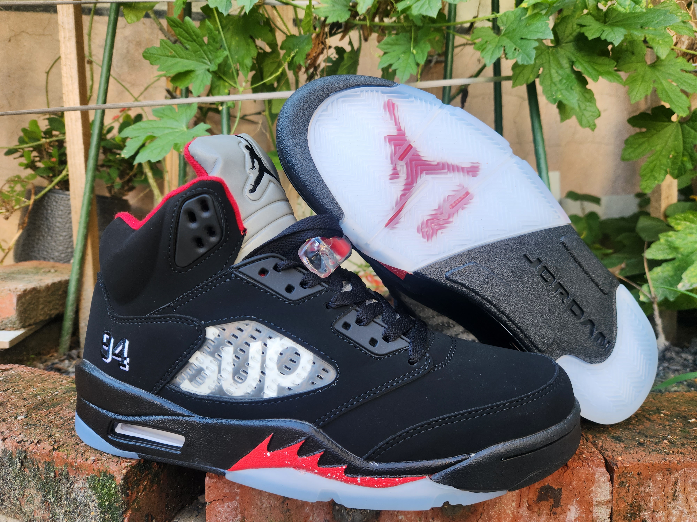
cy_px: 261
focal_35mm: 23
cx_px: 348
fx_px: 463
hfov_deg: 73.9
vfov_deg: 58.9
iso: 80
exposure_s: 1/180
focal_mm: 5.4
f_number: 1.8
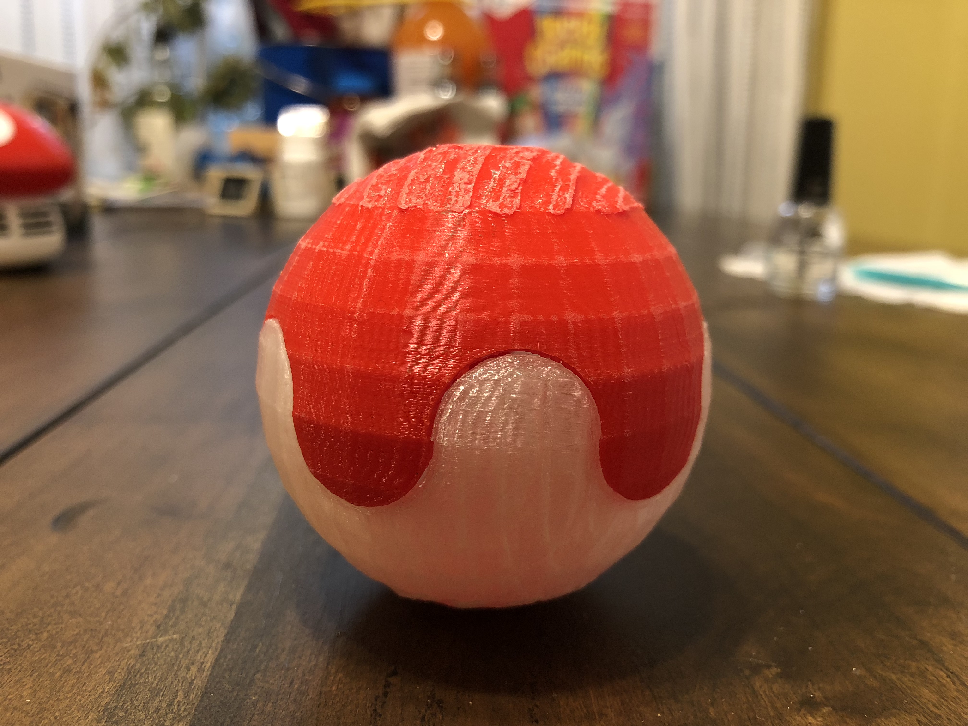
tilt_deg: -12.7
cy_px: 363
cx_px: 484
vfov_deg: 49.7
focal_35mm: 28
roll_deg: -0.3
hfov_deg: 63.4
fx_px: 783
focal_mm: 4
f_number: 1.8
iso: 50
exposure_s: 1/15
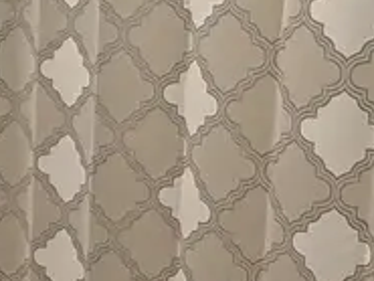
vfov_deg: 13.5
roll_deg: +0.9
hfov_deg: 16.2
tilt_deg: -11.4
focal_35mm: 109
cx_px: -220
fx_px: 1178
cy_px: 36
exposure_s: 1/120
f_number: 2.2
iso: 320
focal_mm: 2.22
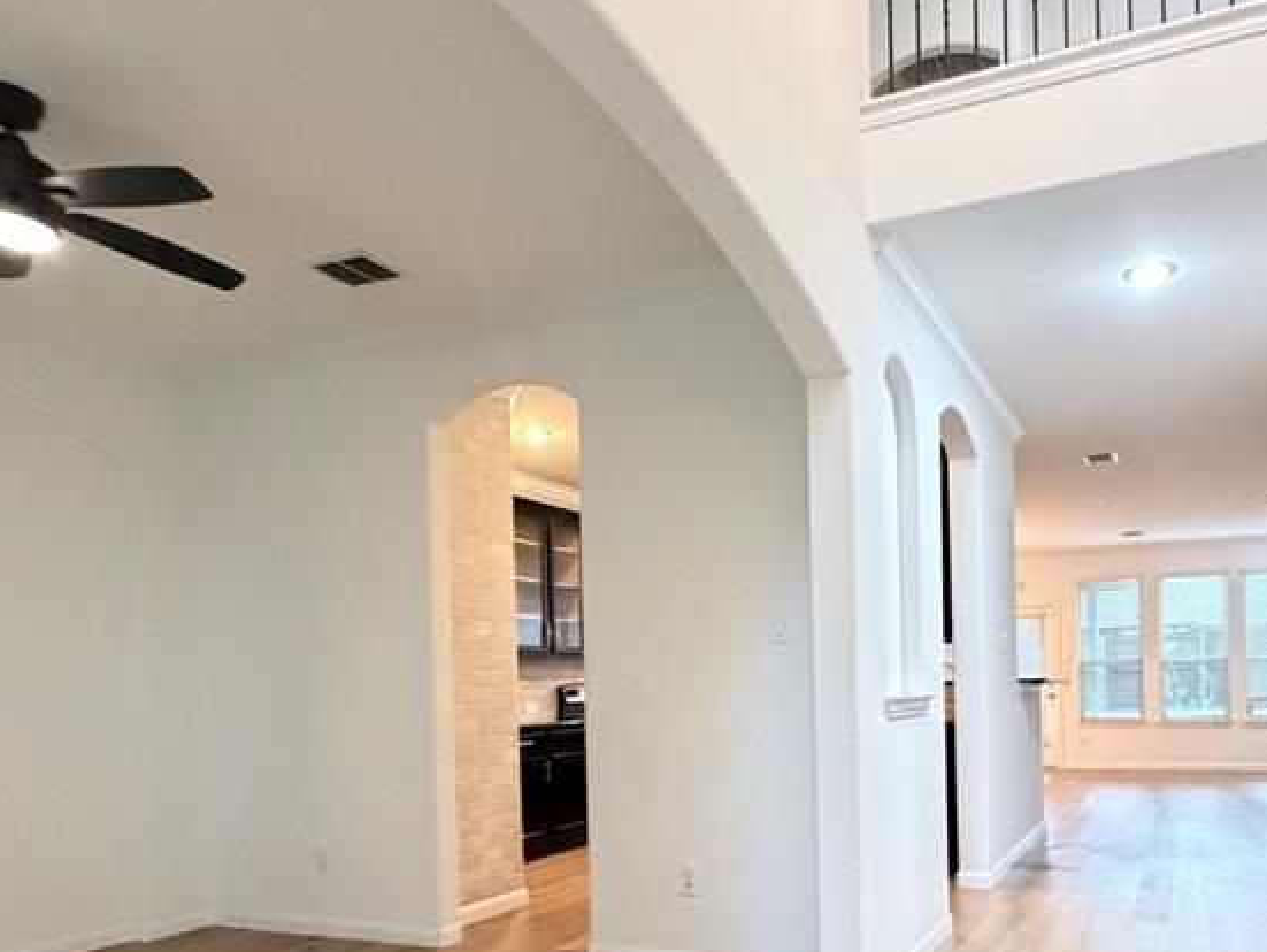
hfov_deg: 65.5
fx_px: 952
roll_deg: +1.7
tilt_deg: -1.8
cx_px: 842
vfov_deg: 51.3
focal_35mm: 26
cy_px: 692
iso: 1000
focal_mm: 2.22
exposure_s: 1/60
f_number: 2.2
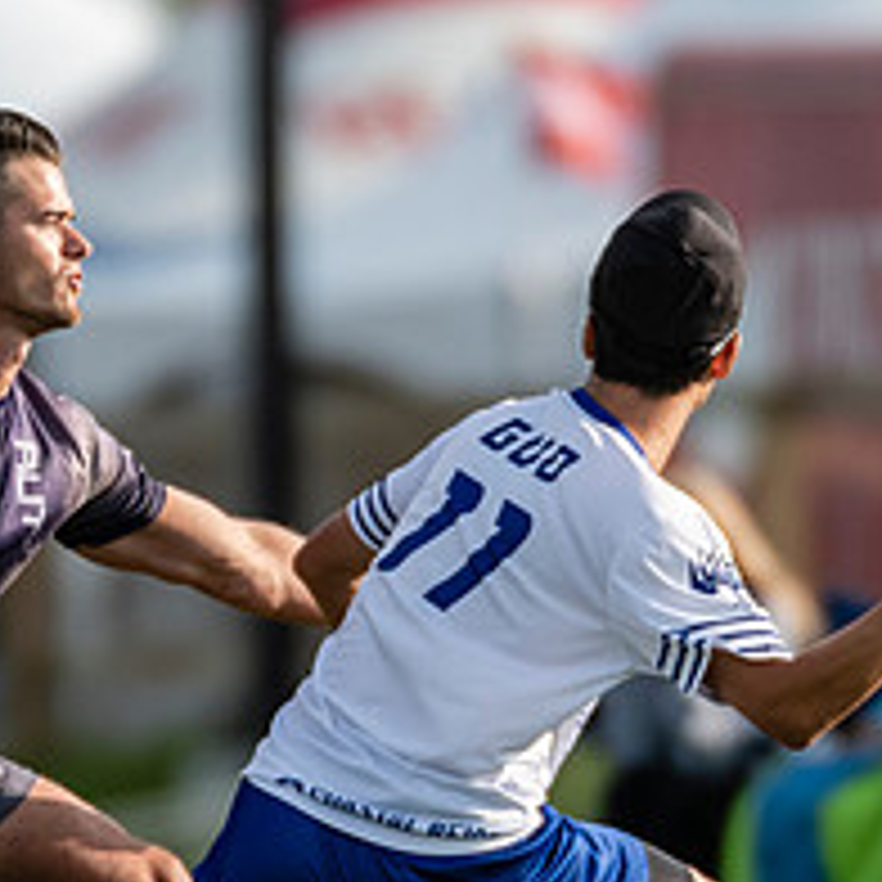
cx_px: 398
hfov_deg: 1.0
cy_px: 656
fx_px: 49755
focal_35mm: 1726
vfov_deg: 1.0
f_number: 4
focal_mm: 400
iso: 250
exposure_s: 1/1600
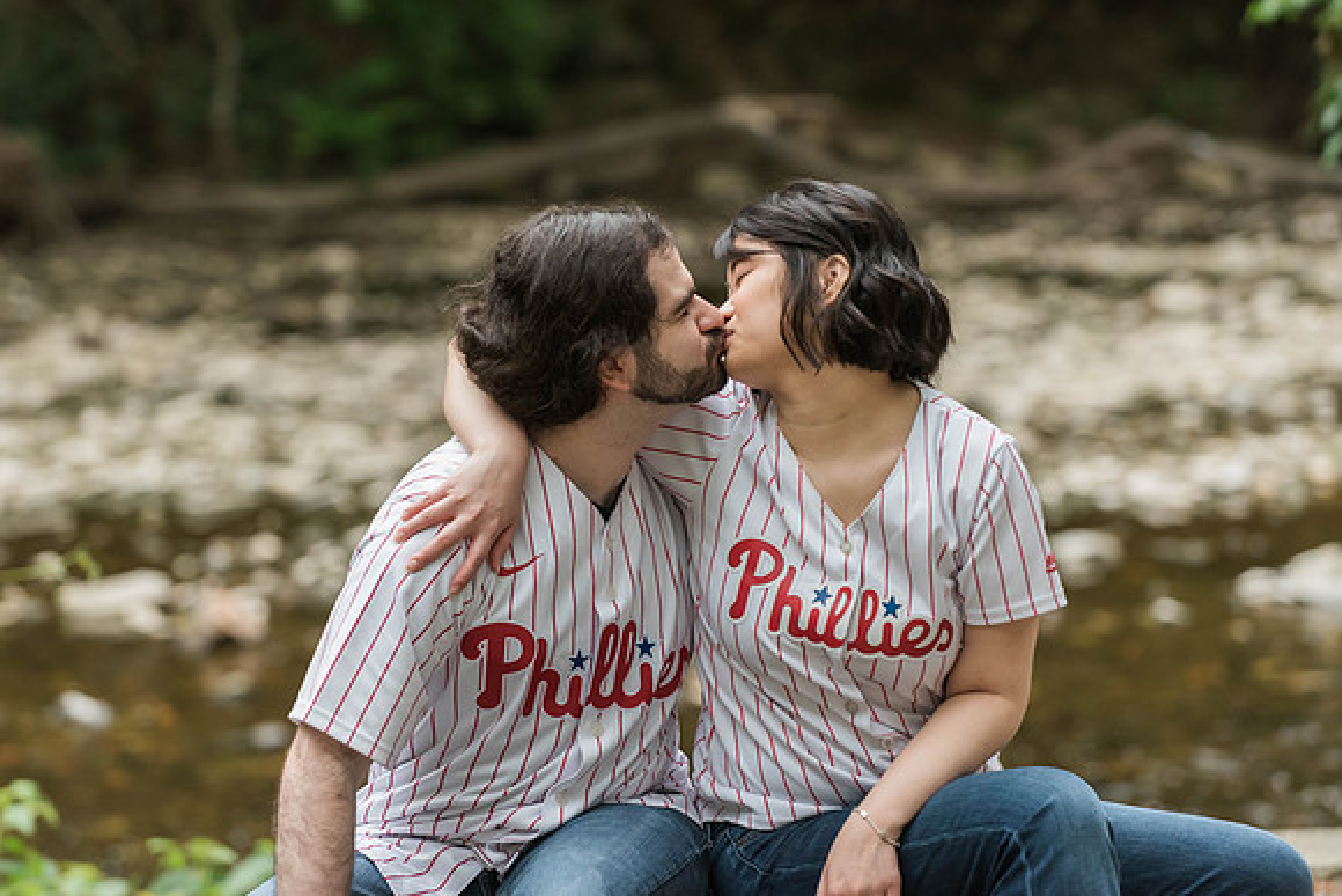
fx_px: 6139
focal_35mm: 165
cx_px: 636
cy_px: 424
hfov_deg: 12.5
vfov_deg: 8.3
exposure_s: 1/500
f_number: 4
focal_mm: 155
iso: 2000
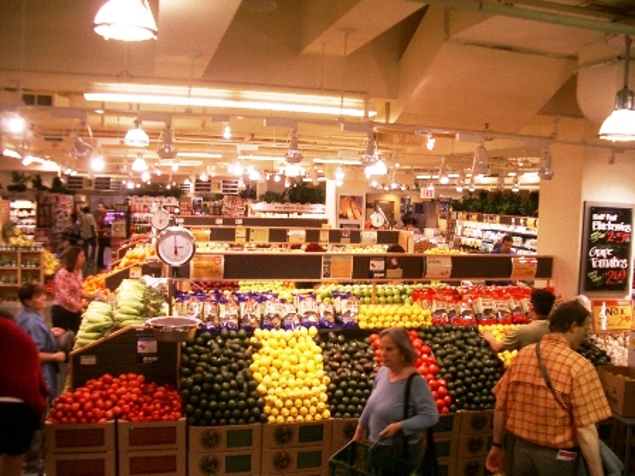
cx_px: 318
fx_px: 642
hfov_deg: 52.6
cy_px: 238
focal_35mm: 35
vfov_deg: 40.7
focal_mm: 5.8
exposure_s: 1/60
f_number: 2.6
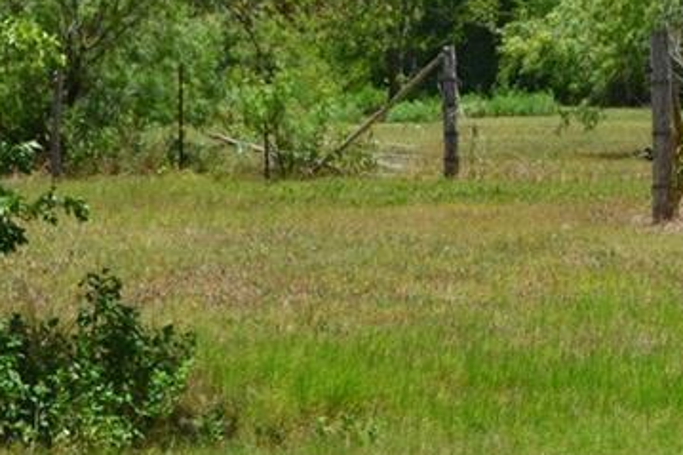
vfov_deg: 7.1
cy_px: 183
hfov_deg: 10.6
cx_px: 712
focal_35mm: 192
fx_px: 3649
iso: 400
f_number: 11
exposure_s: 1/500
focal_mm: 45
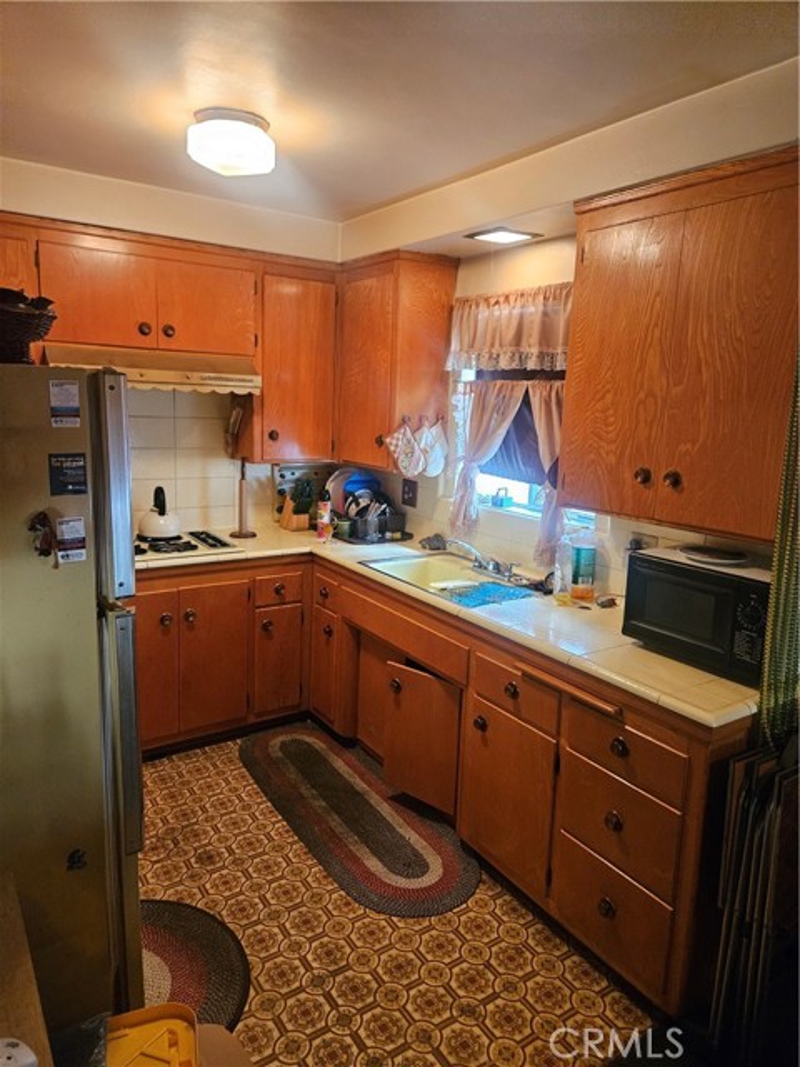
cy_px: 534
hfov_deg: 58.9
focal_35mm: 23
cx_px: 400
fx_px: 709
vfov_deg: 73.9
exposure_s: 1/120
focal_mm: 5.4
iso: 1000
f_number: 1.8
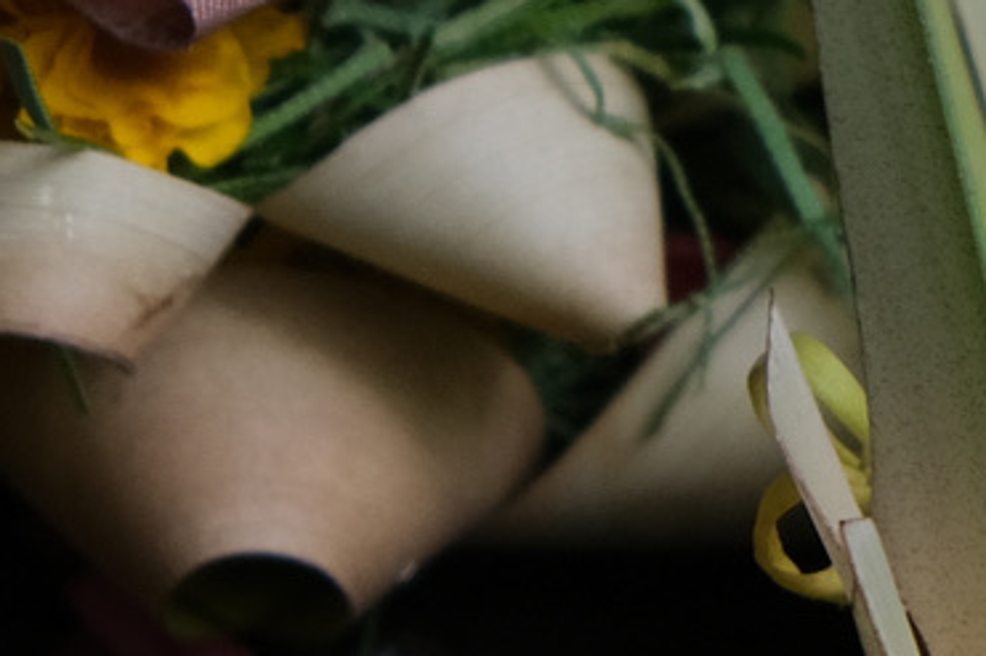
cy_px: -321
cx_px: 2404
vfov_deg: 2.9
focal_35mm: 475
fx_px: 13003
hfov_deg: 4.3
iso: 640
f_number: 4
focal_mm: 55
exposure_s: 1/80
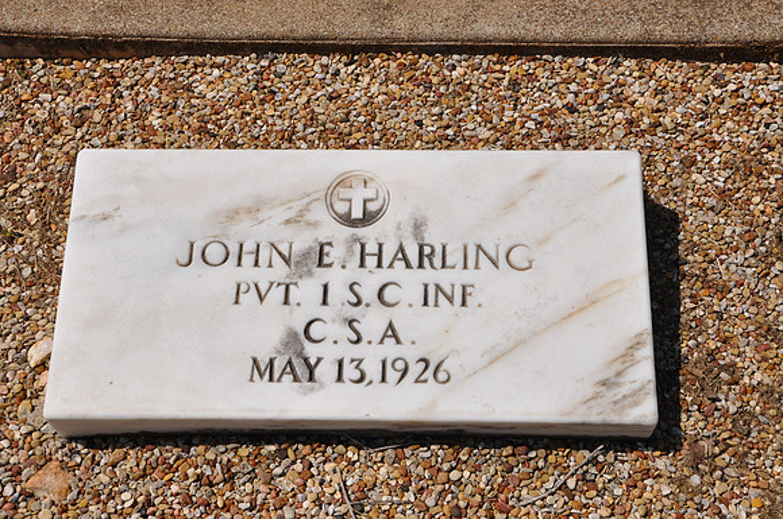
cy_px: 260
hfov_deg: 31.9
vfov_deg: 21.5
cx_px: 392
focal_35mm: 63
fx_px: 1368
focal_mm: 42
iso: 200
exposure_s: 1/500
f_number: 11
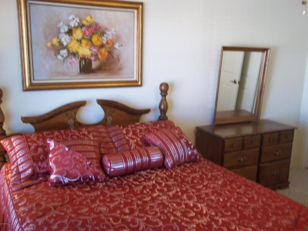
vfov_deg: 39.7
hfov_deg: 51.4
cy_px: 116
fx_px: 320
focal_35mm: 36
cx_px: 154
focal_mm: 6.5
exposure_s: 1/15
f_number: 3.1
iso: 160
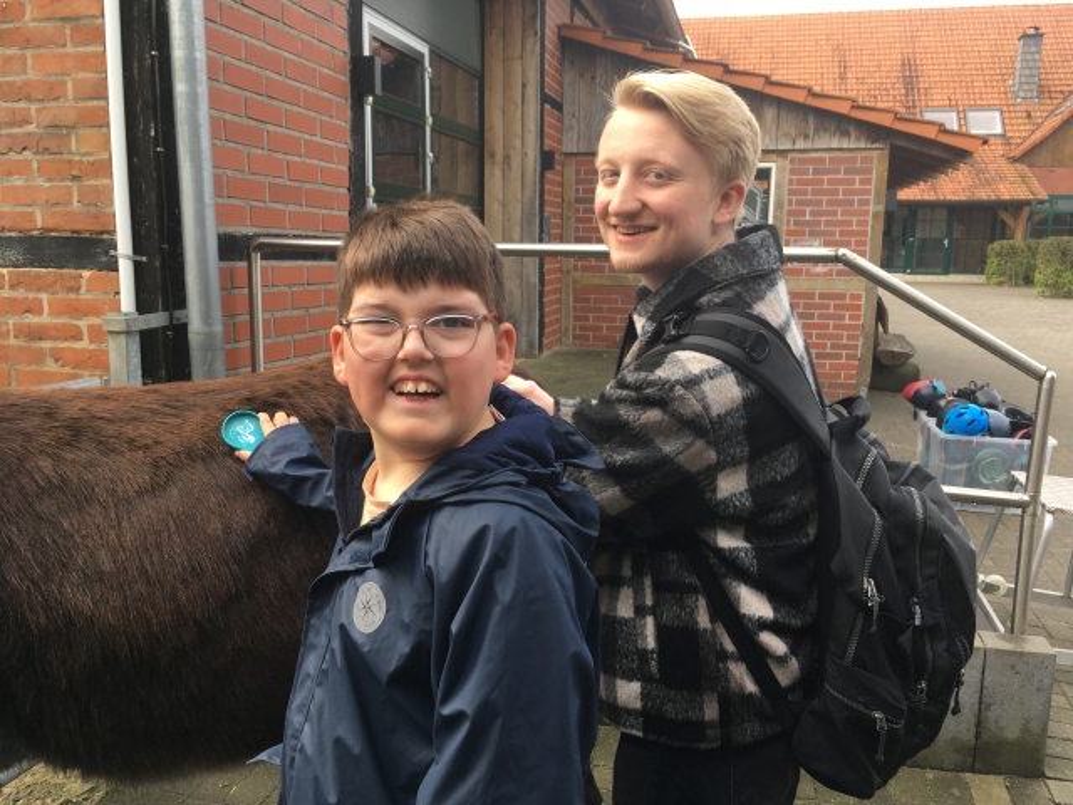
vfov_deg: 48.2
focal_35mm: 29
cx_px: 536
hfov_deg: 61.7
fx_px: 899
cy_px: 402
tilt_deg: -11.5
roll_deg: -0.9
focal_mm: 4.15
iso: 25
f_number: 2.2
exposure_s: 1/163
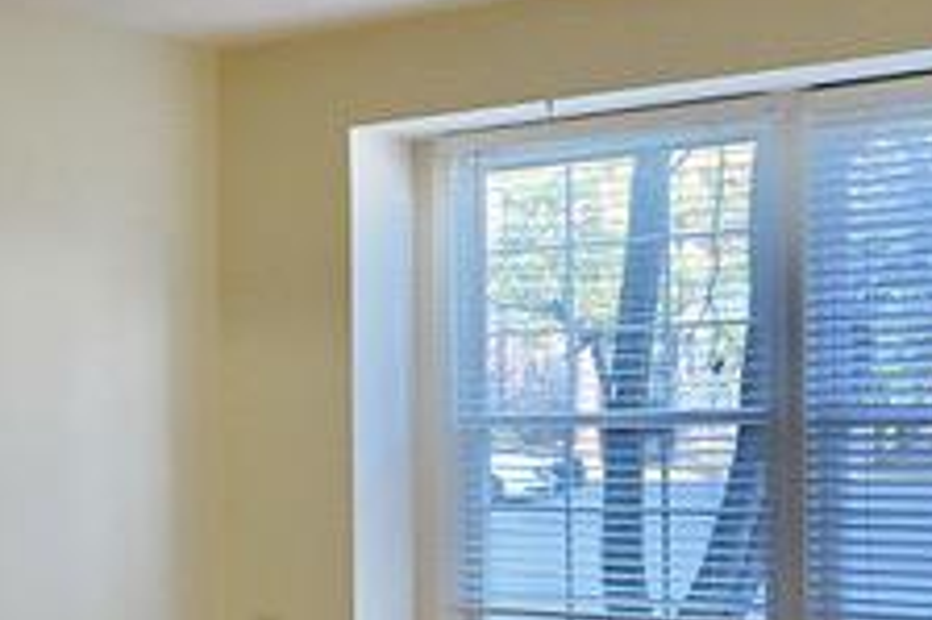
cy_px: 474
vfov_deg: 19.8
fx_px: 1759
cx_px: -678
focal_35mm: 68
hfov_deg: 21.4
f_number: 4
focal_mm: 14
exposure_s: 1/30
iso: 250
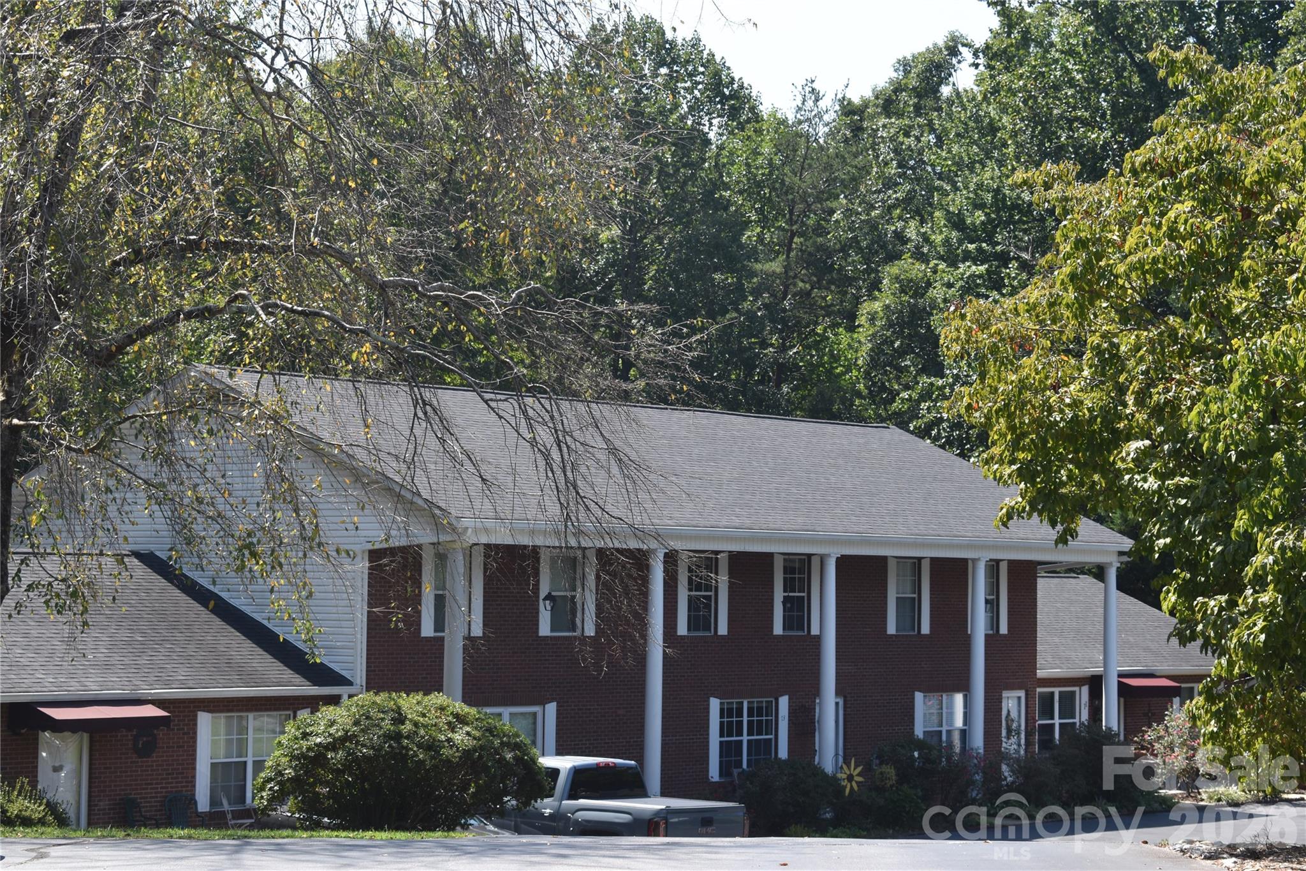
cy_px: 436
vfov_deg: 17.5
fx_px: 2829
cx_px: 653
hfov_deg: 26.0
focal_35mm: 78
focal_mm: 52
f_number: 8
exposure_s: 1/250
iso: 200
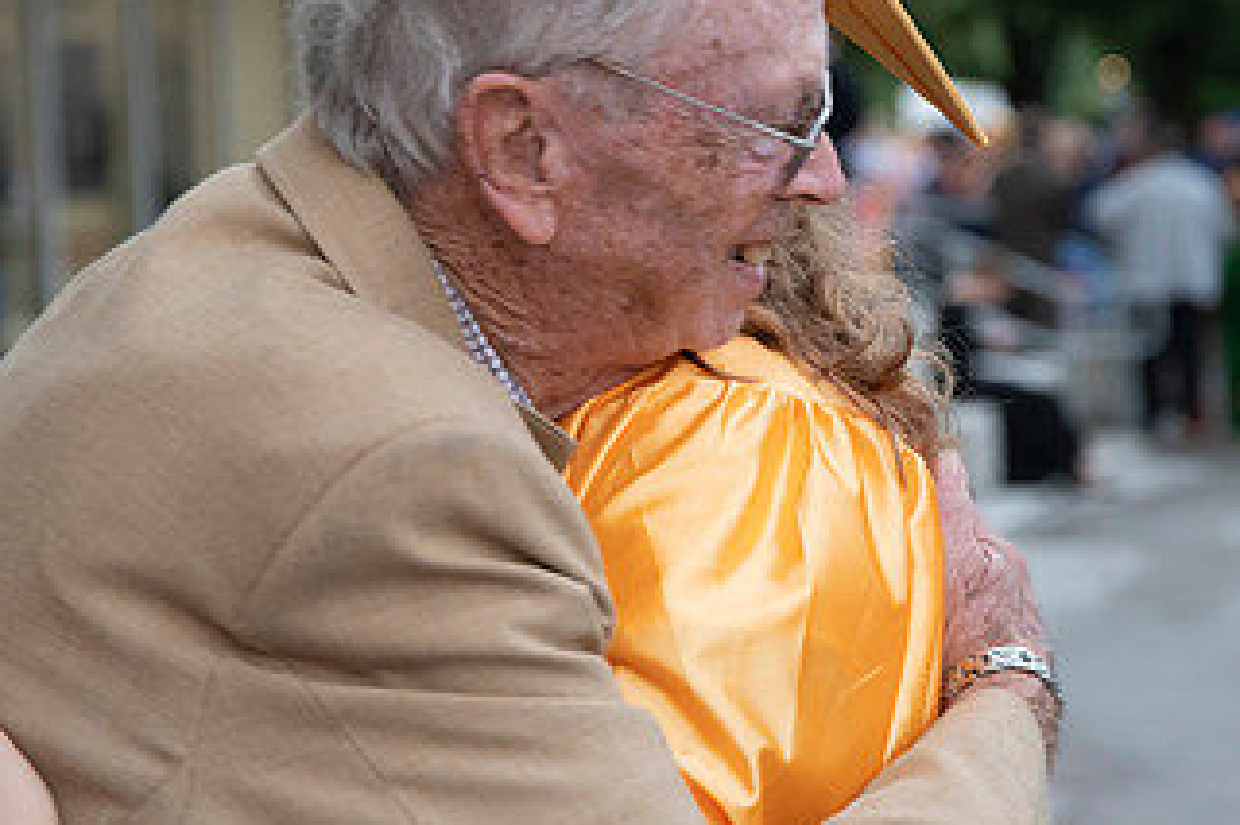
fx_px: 4372
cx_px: 740
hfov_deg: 16.1
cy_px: 385
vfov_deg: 10.8
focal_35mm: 127
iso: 2000
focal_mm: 70
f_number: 4
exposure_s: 1/125
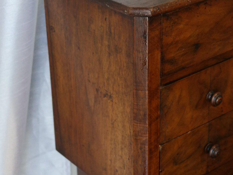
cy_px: 68
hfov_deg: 23.3
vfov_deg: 17.5
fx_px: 565
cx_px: 116
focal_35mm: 84
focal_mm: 38
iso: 1600
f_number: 5.6
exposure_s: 1/30
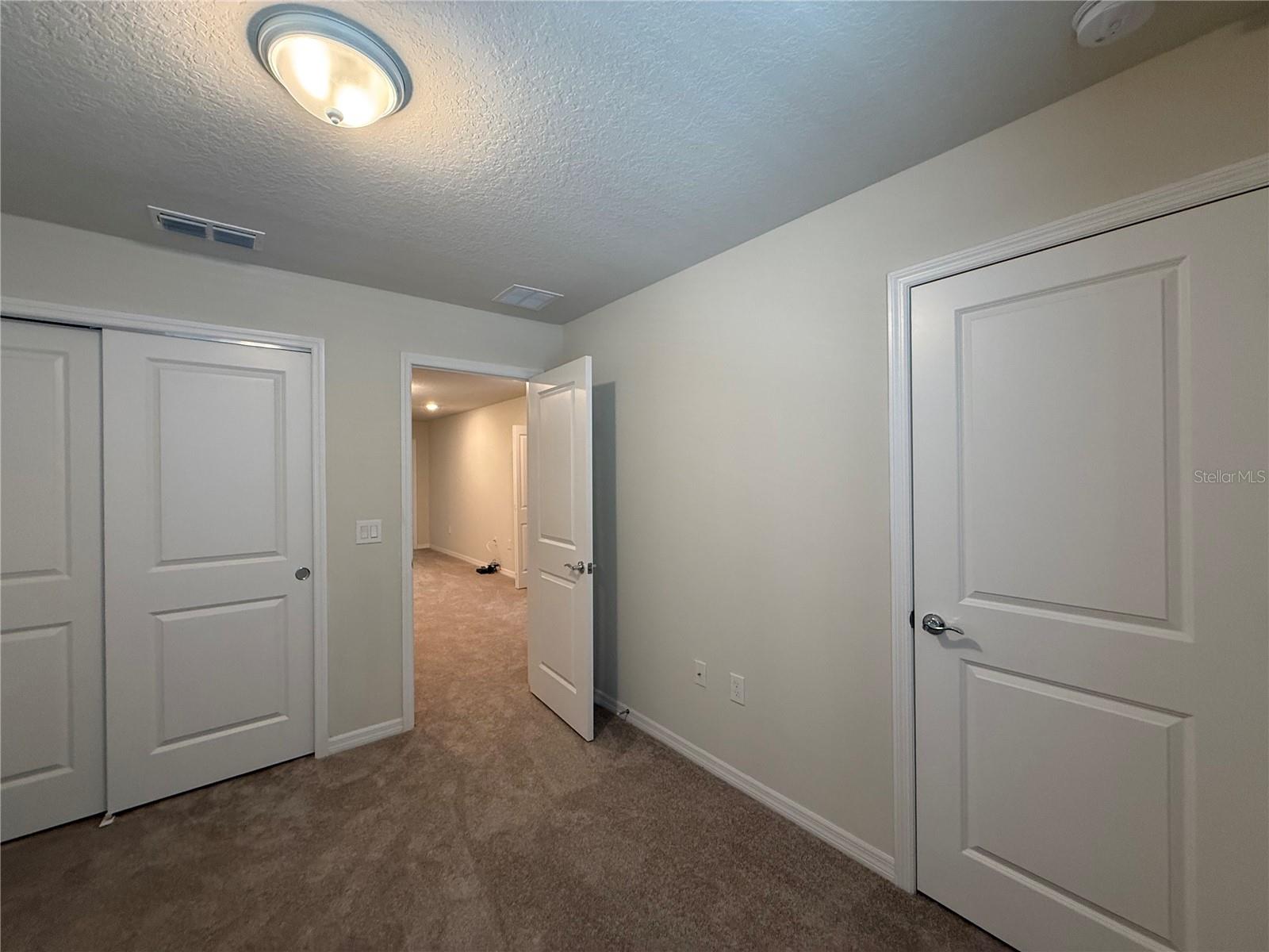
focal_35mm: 14
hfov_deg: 102.1
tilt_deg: +1.0
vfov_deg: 85.7
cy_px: 476
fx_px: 513
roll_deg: +0.7
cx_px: 634
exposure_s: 1/120
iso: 320
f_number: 2.2
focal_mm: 2.22
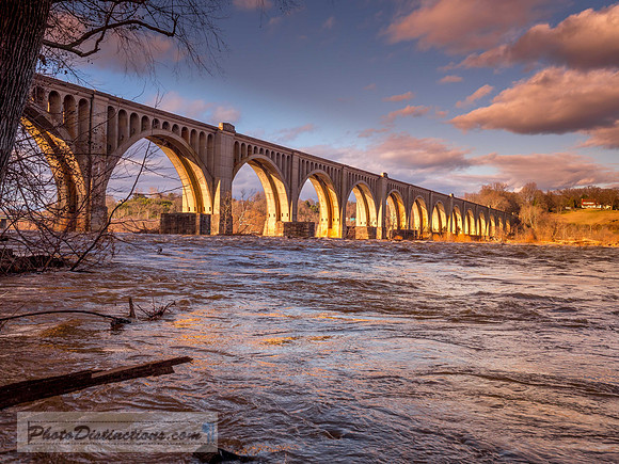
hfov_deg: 51.4
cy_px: 232
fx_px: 644
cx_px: 310
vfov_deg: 39.7
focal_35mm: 36
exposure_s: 1/500
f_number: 5
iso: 200
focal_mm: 18
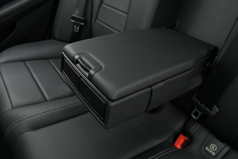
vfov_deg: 47.9
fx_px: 178
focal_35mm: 27
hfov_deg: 67.4
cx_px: 119
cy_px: 80
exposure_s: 1/25
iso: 1000
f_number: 6.3
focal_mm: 18
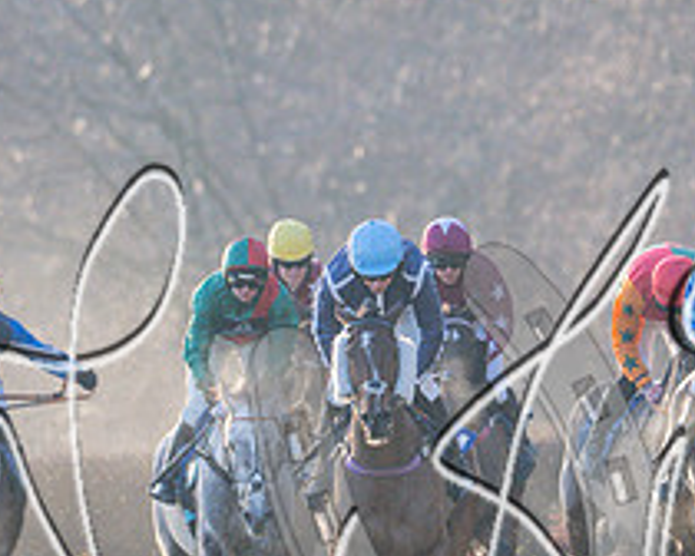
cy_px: 138
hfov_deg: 1.5
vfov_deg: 1.2
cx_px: 729
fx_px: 26576
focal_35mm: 1292
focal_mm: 400
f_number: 5
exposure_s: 1/2000
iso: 800
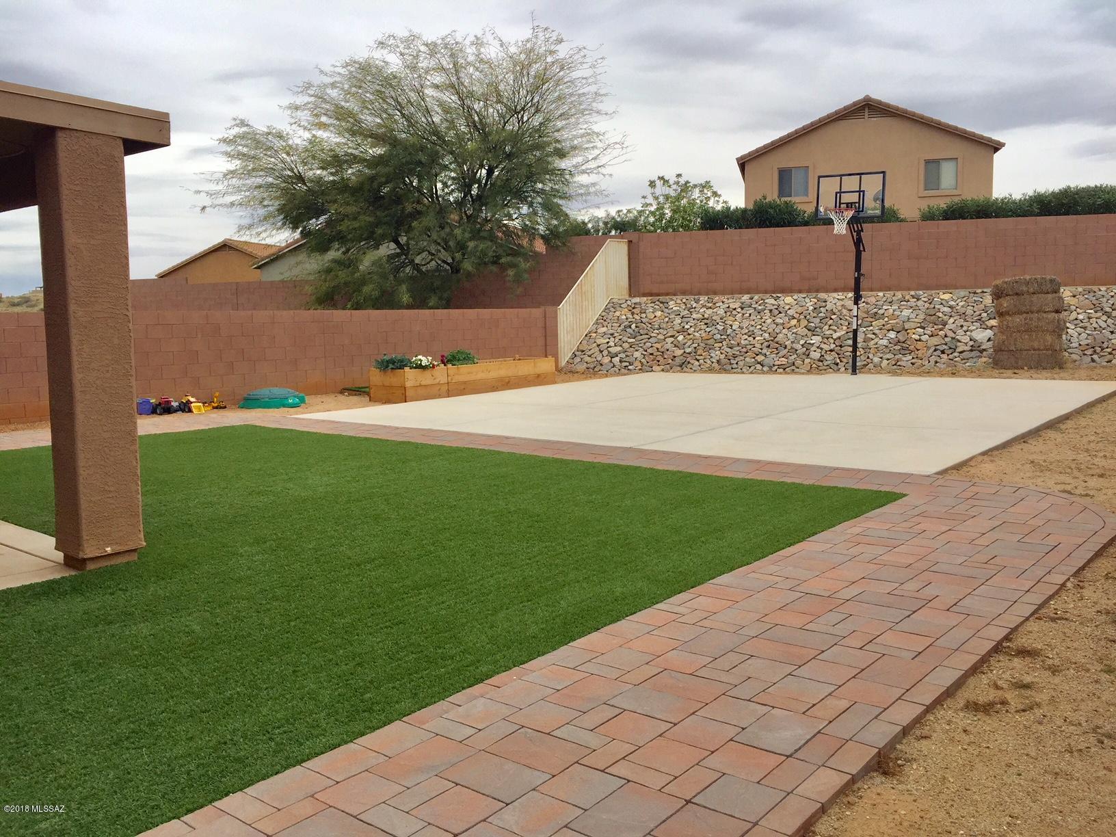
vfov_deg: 48.2
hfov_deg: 61.7
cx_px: 558
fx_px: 935
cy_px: 418
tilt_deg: -4.9
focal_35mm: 29
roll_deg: +0.3
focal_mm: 4.15
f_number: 2.2
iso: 32
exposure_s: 1/1522
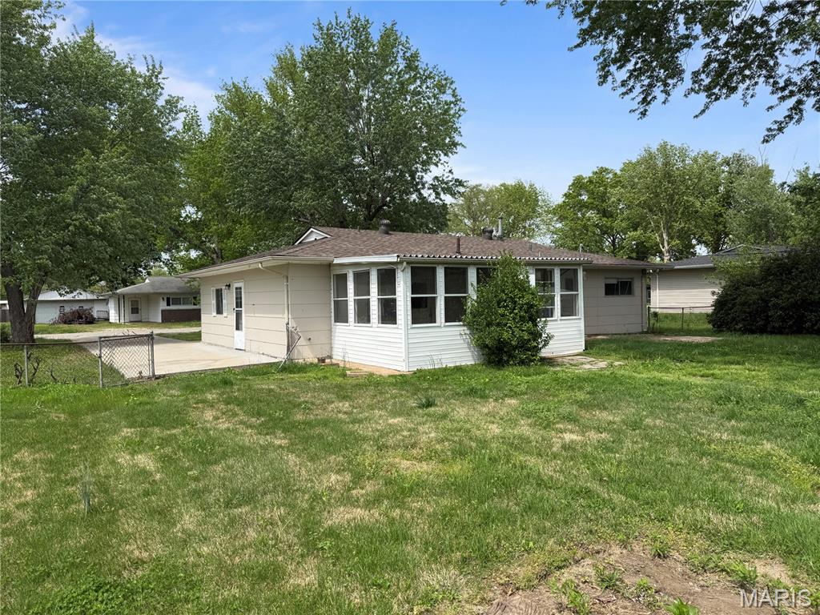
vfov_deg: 56.8
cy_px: 308
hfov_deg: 71.6
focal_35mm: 24
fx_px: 569
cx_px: 410
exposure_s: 1/4975
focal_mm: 6.76
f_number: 1.78
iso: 80
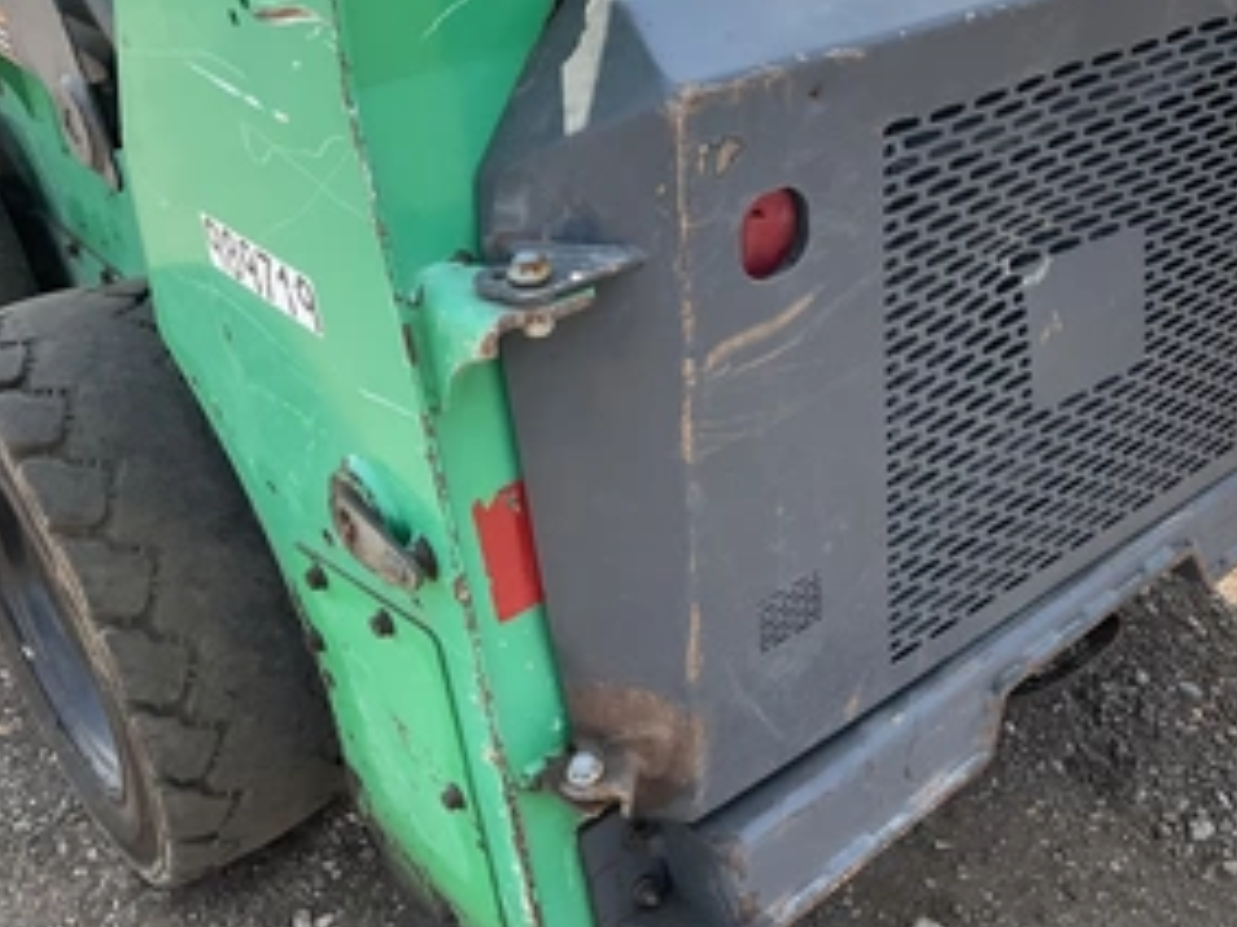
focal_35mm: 41
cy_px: 315
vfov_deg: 34.8
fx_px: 1465
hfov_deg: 44.8
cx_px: 865
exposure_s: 1/593
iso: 25
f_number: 1.8
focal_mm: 3
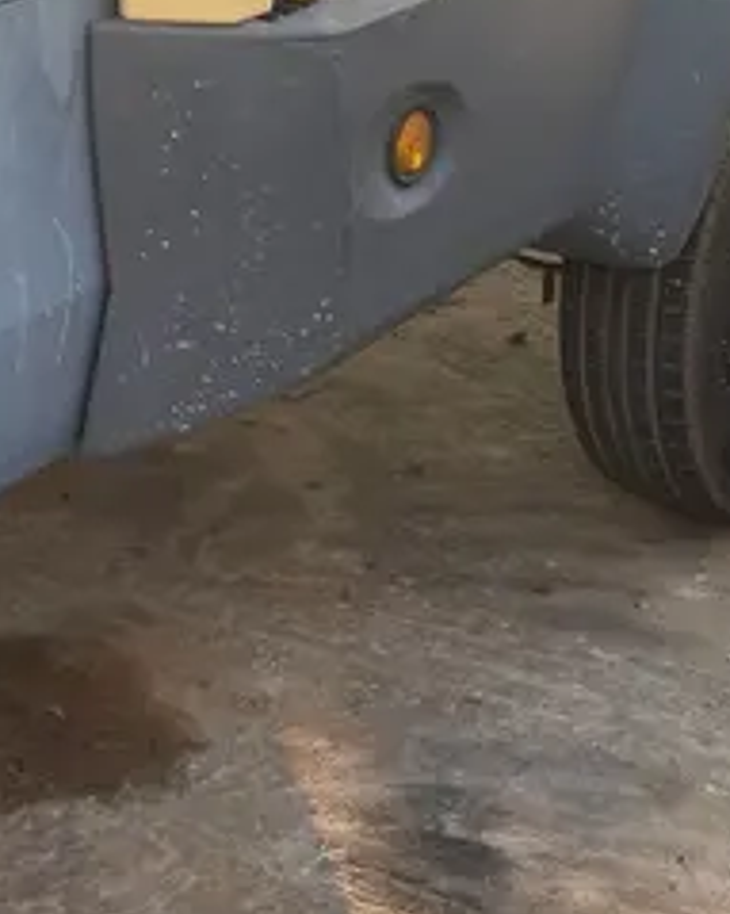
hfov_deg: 19.1
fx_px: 2108
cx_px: 4
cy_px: 258
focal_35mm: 78
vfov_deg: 24.3
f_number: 1.6
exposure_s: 1/388
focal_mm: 4.2
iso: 32
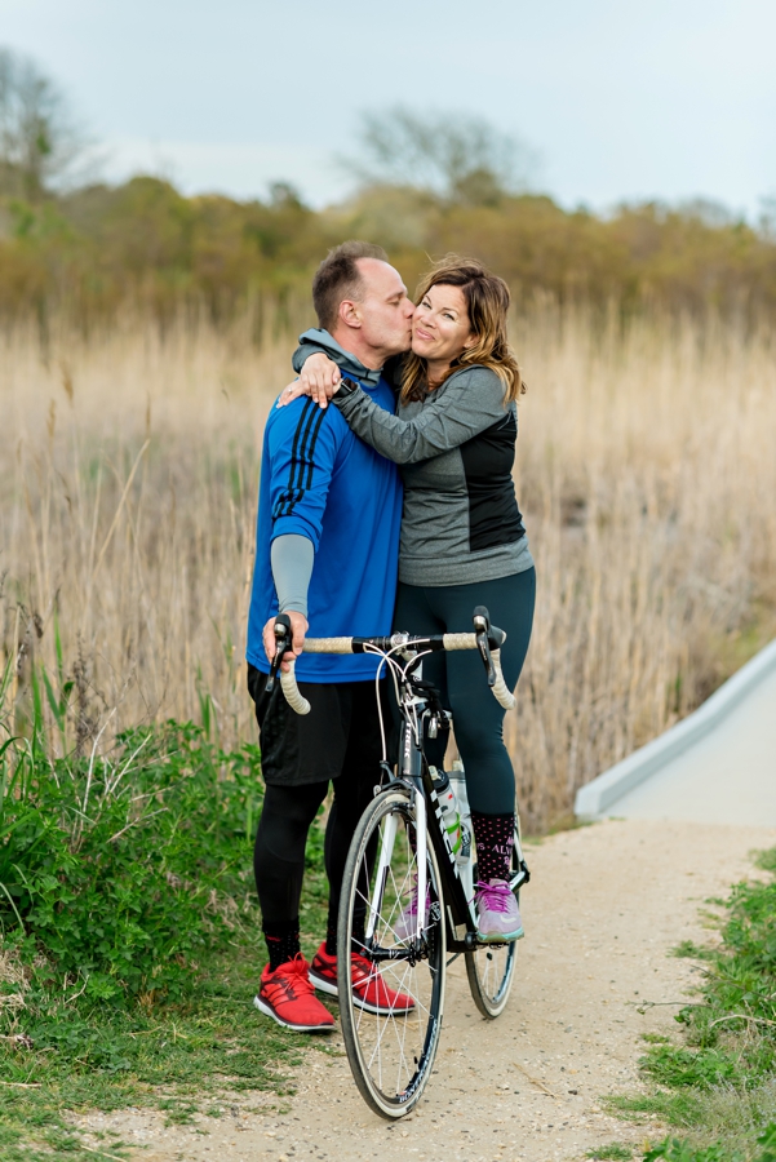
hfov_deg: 16.1
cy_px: 581
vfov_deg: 23.9
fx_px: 2745
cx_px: 388
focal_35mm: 85
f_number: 2.8
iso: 800
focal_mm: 85
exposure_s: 1/2500
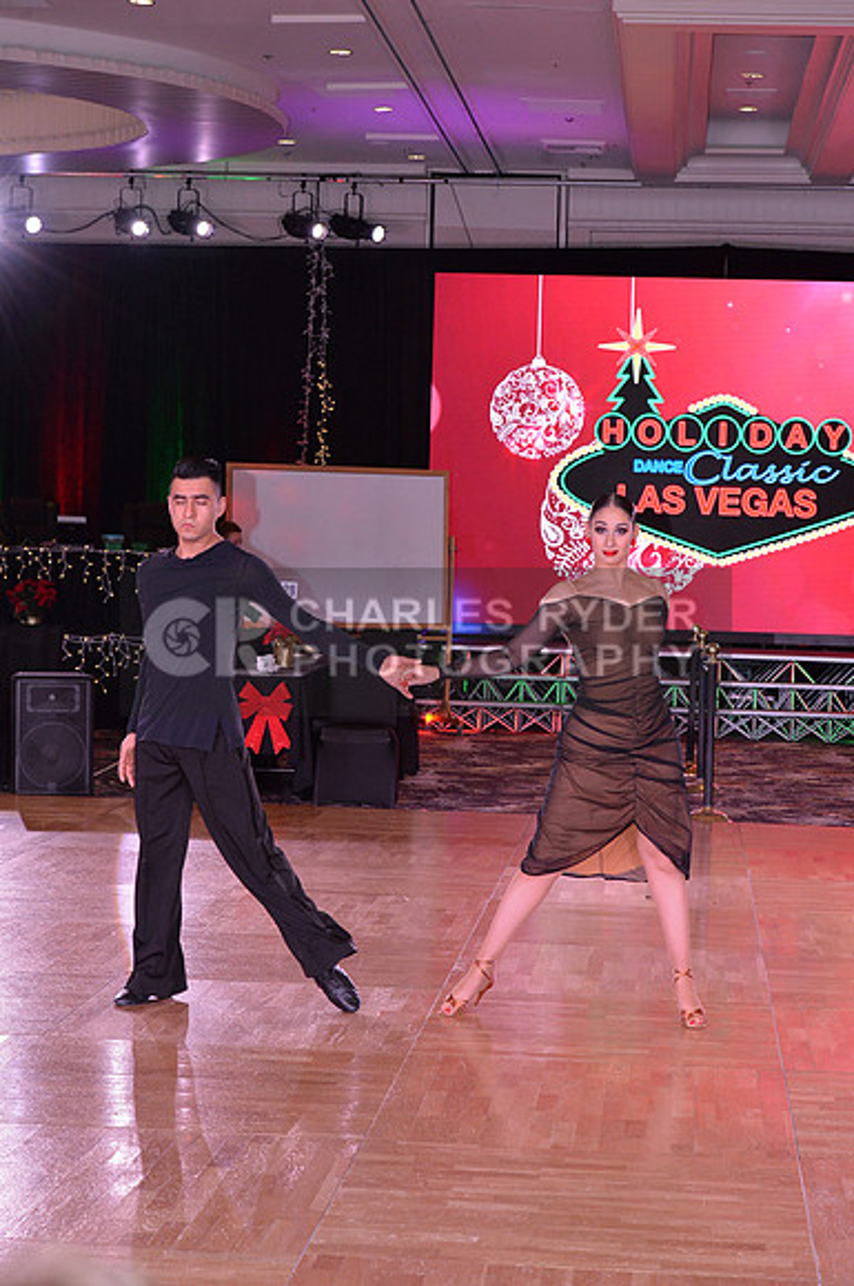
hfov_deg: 17.4
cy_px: 643
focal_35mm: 78
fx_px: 2784
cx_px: 427
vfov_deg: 26.0
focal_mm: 78
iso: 2000
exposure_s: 1/250
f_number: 6.3
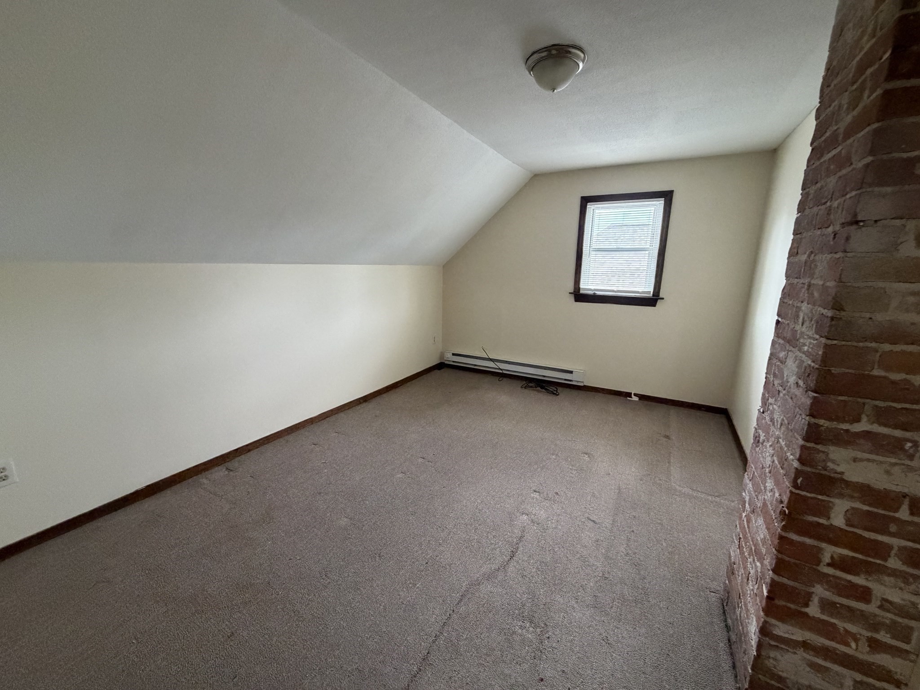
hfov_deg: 102.1
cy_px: 345
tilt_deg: -12.3
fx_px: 372
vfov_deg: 85.7
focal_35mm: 14
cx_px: 460
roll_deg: -0.6
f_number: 2.2
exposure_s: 1/60
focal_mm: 2.22
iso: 400
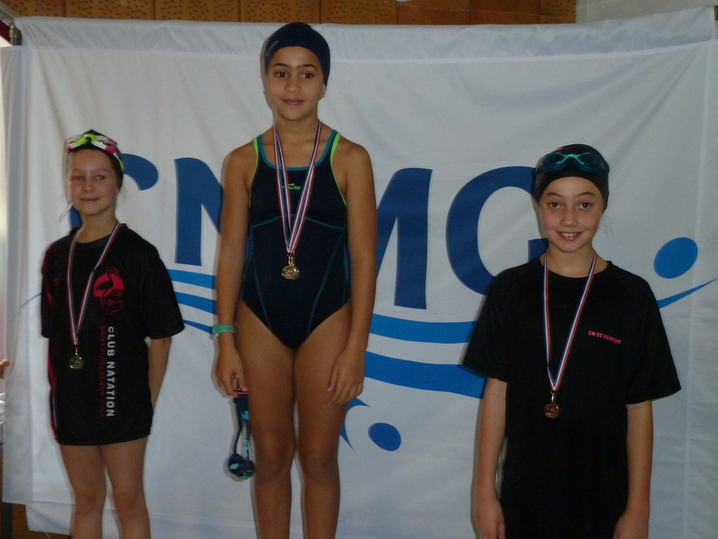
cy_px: 270
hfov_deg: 44.8
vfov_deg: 34.3
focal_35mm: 42
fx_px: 871
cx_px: 359
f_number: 3.7
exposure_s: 1/30
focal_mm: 6.9
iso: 320
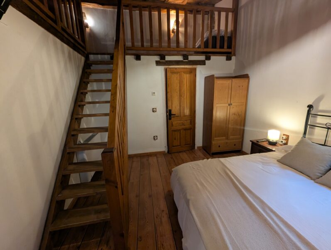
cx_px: 166
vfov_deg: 90.1
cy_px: 125
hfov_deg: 106.1
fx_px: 124
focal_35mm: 13
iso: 245
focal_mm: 1.95
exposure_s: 1/25
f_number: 2.2
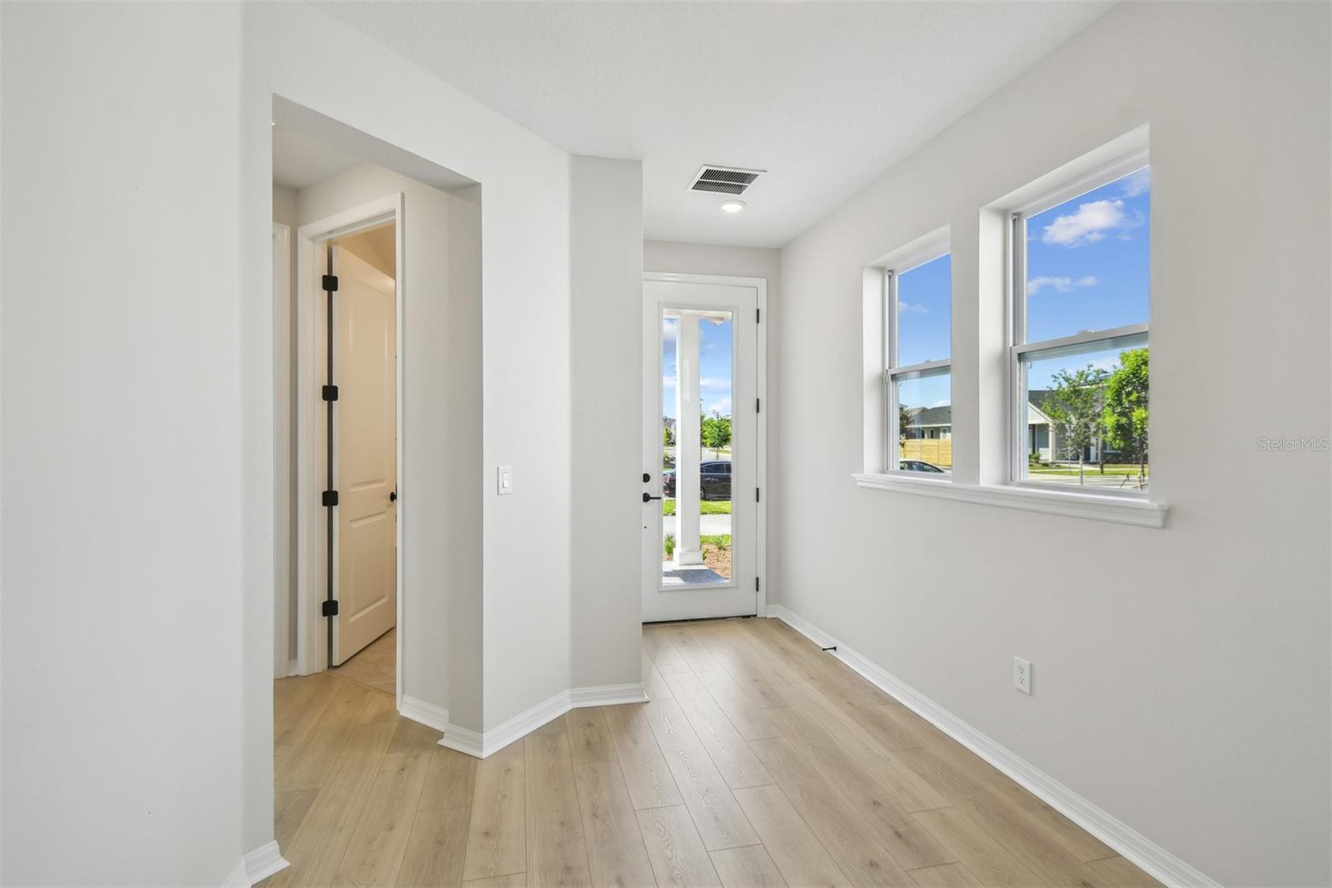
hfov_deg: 100.4
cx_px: 666
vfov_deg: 77.3
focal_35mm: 15
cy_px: 444
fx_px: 555
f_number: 7.1
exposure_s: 1/100
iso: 100
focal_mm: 10
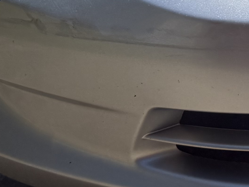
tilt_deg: -8.8
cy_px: -54
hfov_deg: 13.2
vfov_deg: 11.2
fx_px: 928
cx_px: 498
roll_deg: -2.0
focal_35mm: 129
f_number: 1.78
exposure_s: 1/10309
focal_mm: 6.76
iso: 80
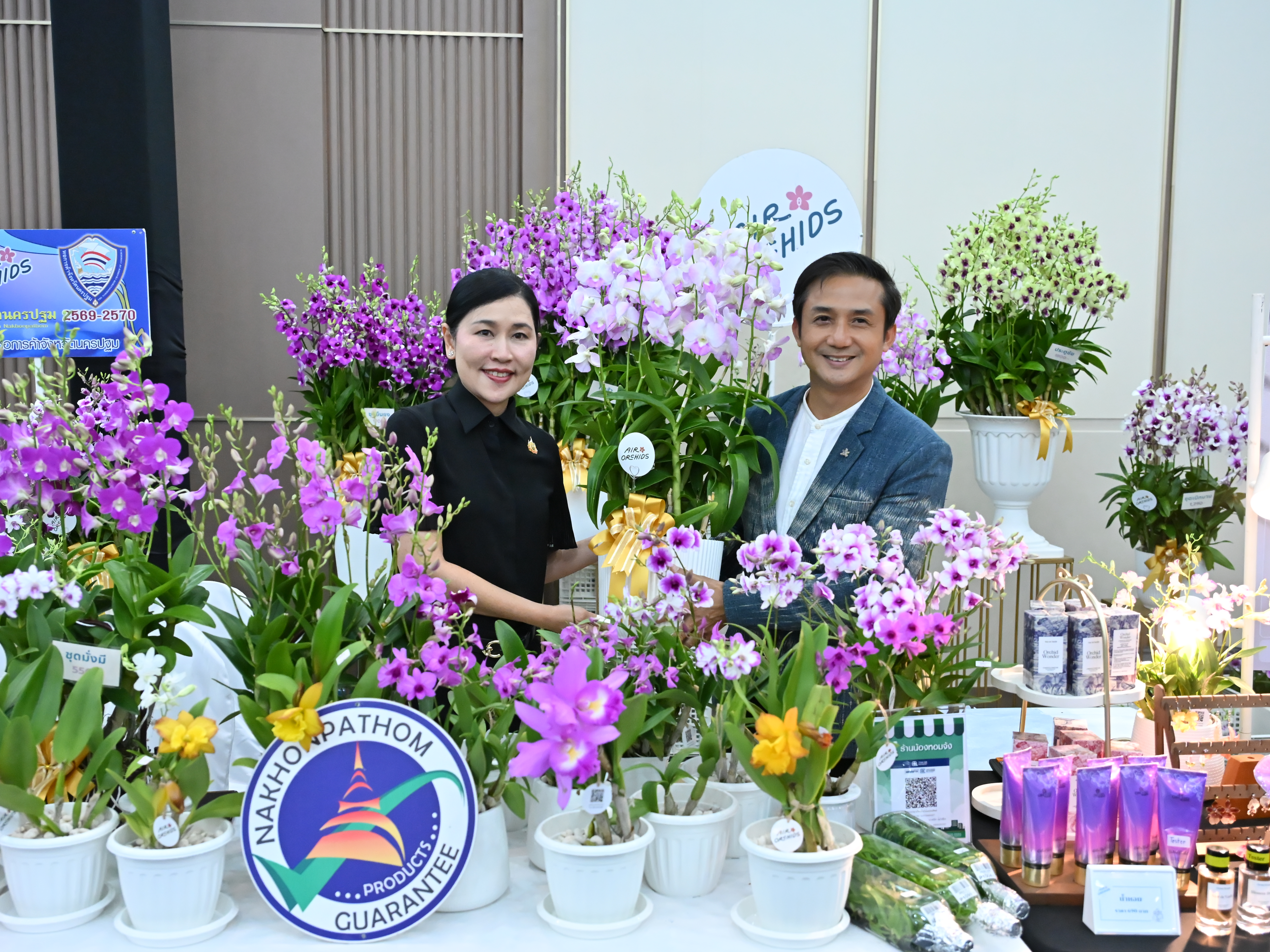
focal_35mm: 35
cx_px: 616
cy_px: 480
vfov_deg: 40.7
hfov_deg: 52.6
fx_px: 1284
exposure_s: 1/250
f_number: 4
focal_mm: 32
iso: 6400
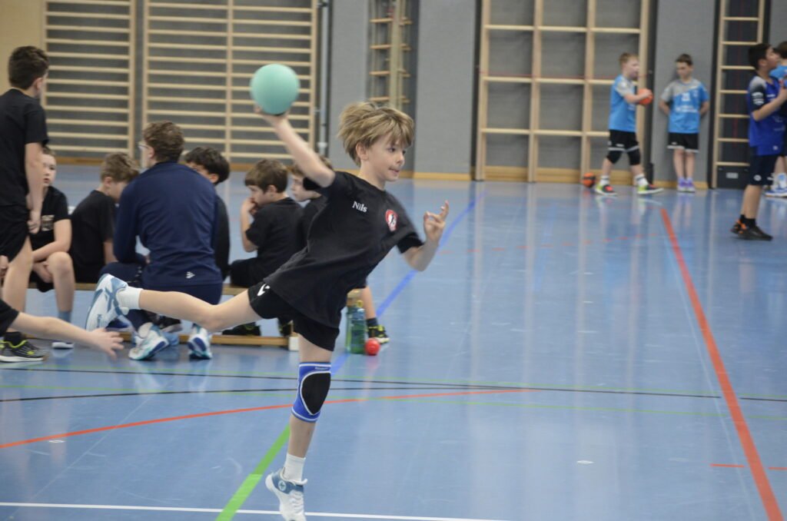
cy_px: 260
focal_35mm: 128
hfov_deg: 16.1
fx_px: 2781
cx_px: 394
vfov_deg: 10.7
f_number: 4.2
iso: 1600
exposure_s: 1/200
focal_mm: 85
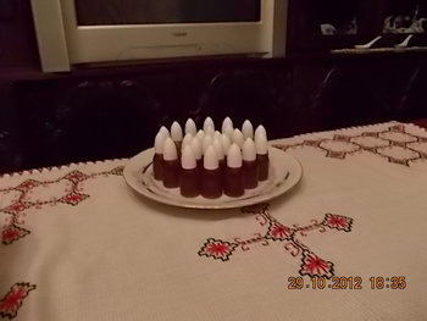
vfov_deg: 49.8
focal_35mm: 28
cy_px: 160
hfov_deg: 63.4
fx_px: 346
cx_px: 214
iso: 400
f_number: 2.7
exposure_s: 1/15
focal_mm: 4
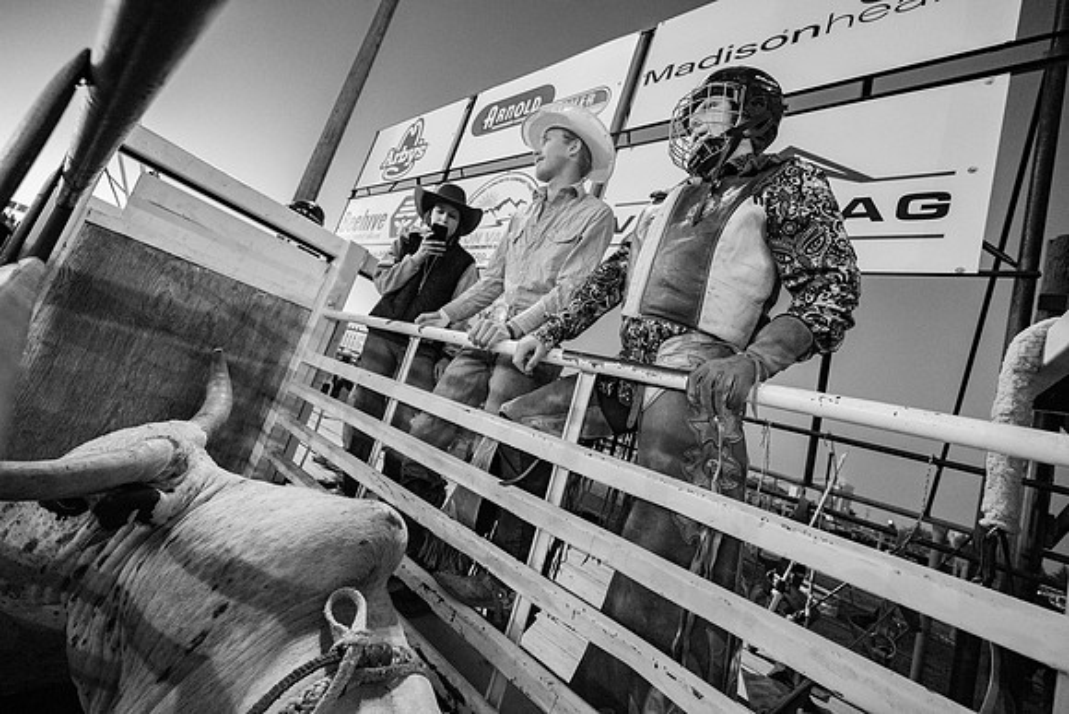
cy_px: 357
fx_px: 416
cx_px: 534
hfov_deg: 104.2
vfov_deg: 81.2
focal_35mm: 14
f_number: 4
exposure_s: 1/320
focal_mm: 14
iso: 3200
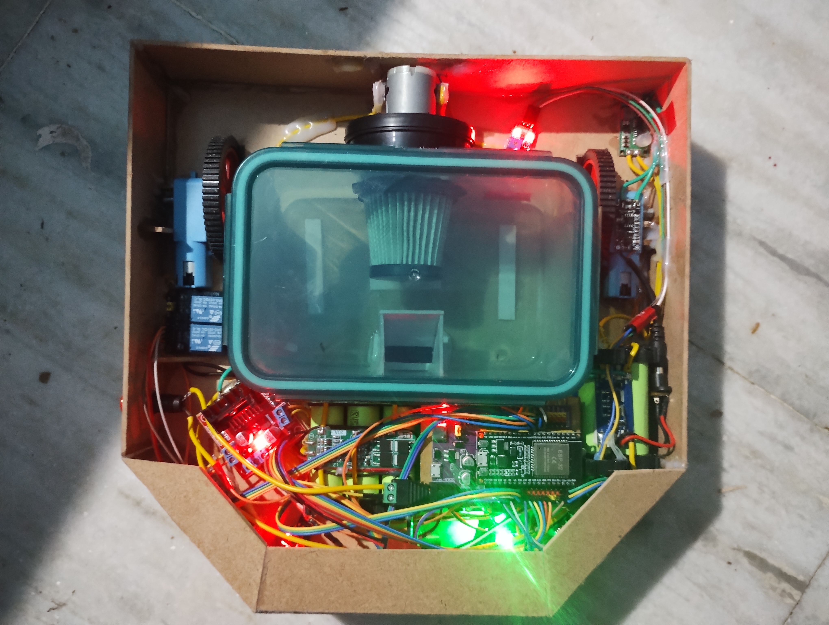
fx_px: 672
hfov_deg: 63.4
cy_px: 312
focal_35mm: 28
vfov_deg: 49.9
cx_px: 414
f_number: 1.8
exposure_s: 1/14.3
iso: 4381
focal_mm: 4.27
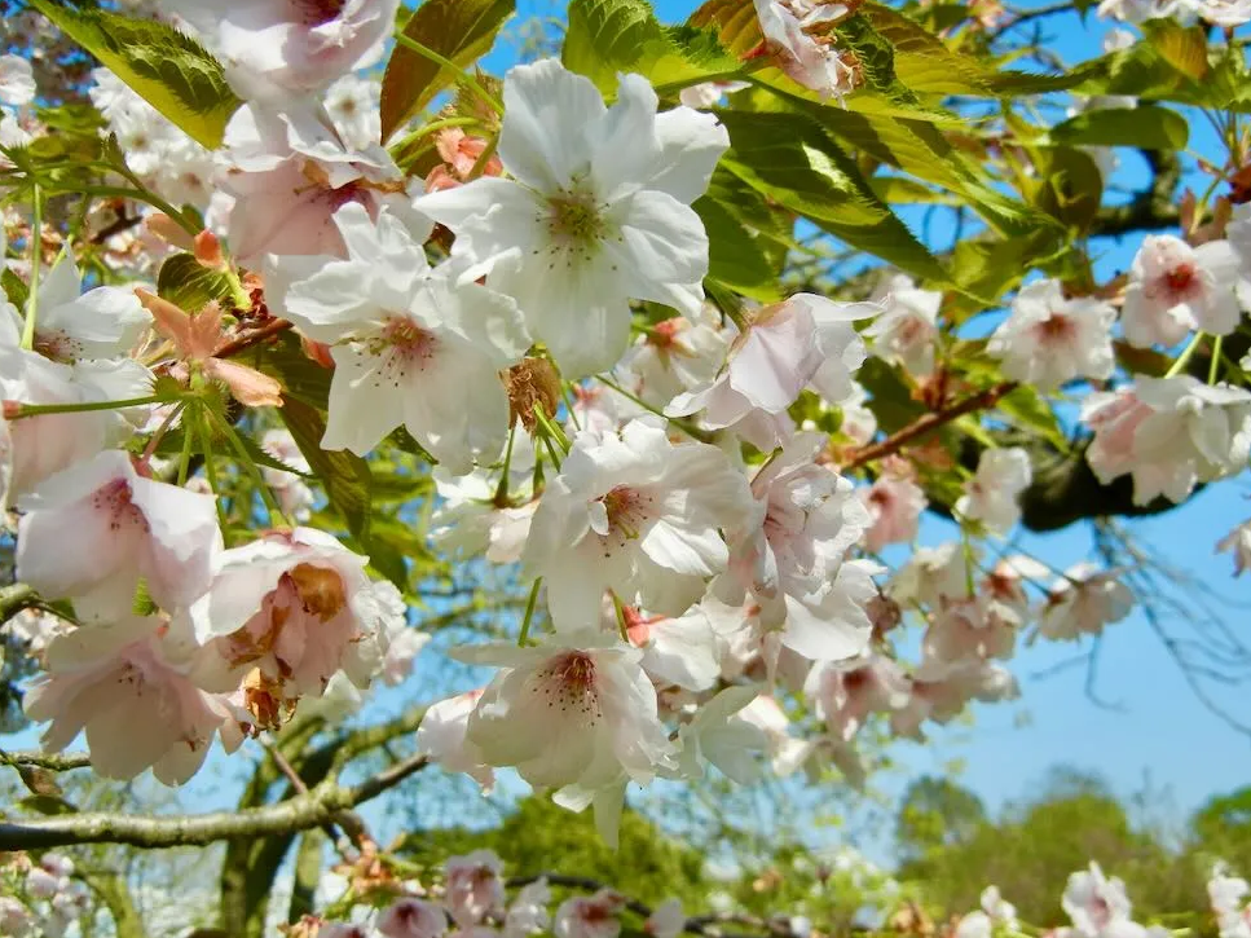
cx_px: 649
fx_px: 1301
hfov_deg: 51.3
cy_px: 483
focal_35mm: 36
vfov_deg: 39.6
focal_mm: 6.2
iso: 160
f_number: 7.2
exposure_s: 1/424
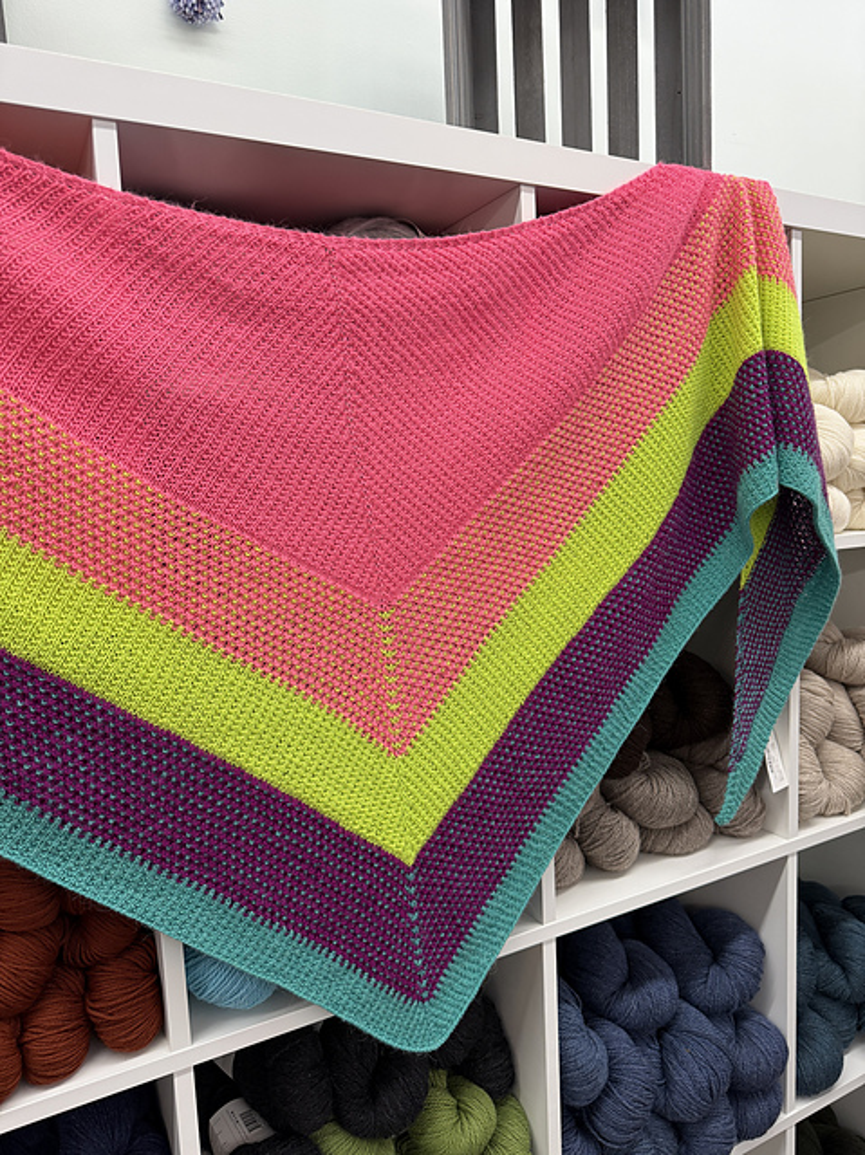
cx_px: 432
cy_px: 578
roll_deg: +2.9
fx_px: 801
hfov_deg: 56.8
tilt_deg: -5.9
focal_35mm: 24
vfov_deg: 71.6
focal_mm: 6.76
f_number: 1.78
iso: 125
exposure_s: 1/120
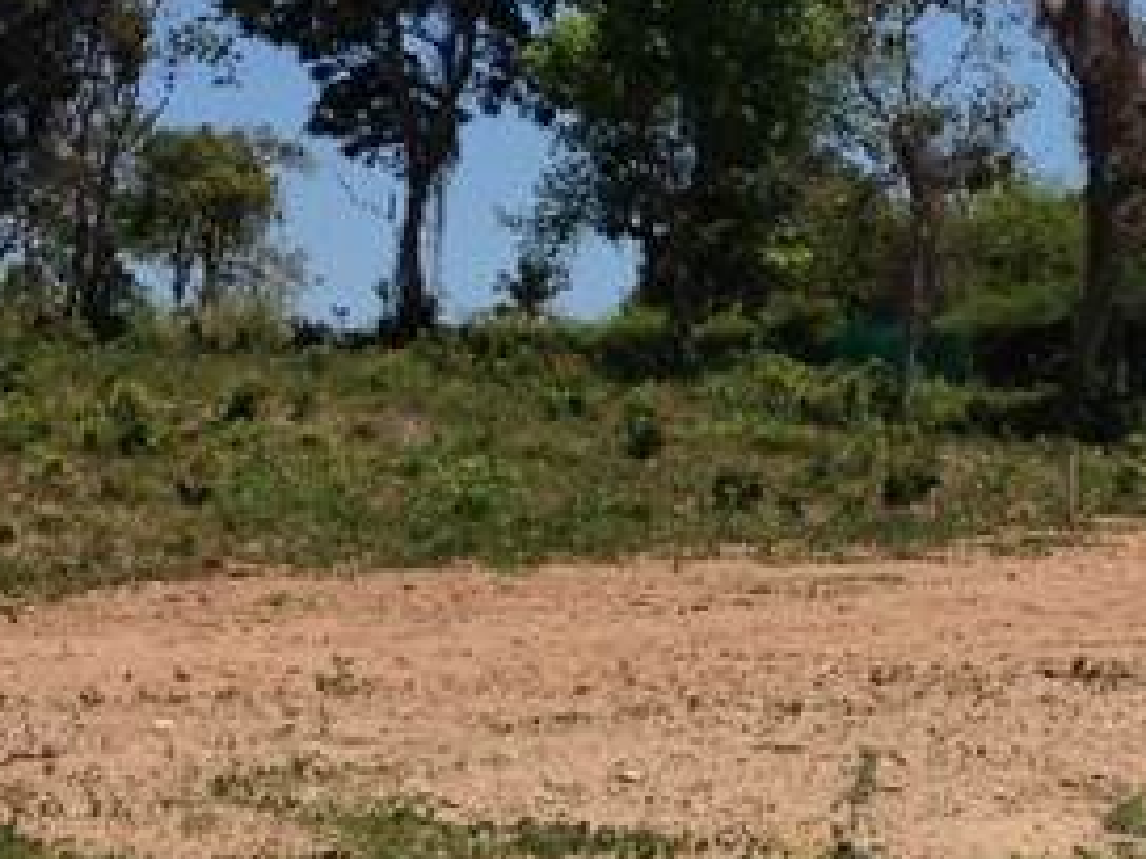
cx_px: 944
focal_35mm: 103
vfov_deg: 14.4
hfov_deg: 18.9
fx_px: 3410
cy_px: 404
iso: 50
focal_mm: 4.28
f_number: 2.4
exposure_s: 1/3247
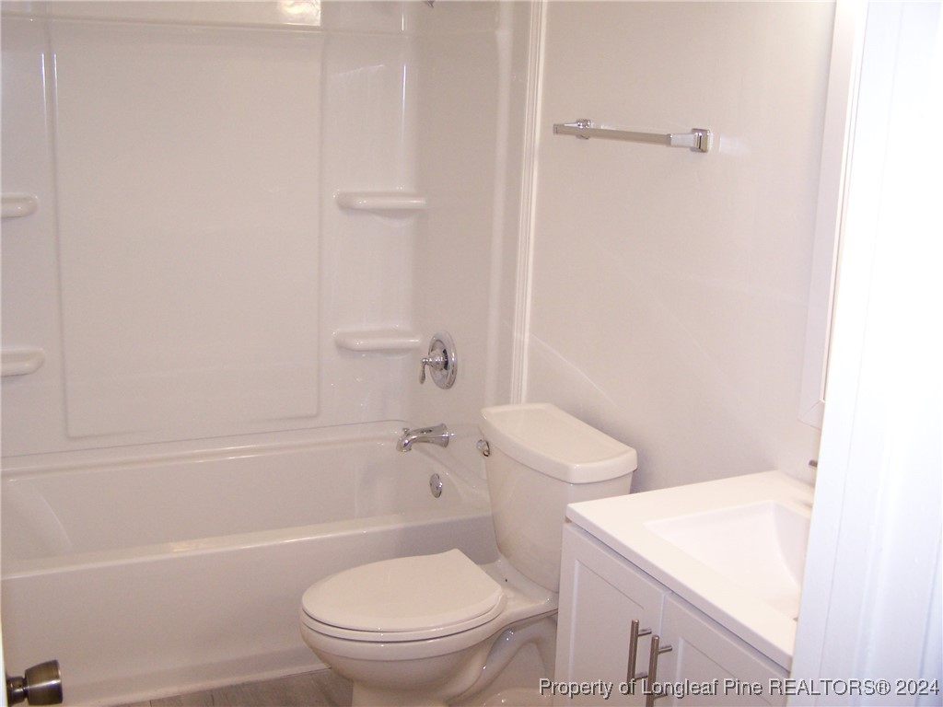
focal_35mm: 38
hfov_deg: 49.0
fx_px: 1035
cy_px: 354
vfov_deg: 37.7
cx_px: 472
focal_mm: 6.3
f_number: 2.8
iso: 140
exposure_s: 1/90
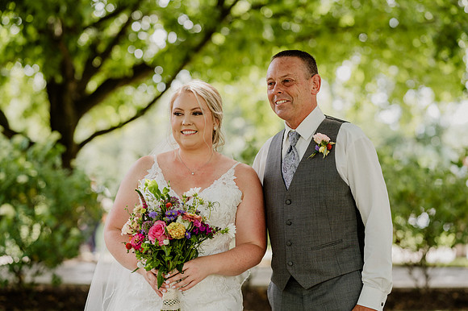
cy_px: 156
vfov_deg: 13.0
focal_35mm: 105
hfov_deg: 19.5
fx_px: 1364
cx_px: 234
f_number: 2.8
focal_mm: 105
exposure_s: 1/100
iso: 100
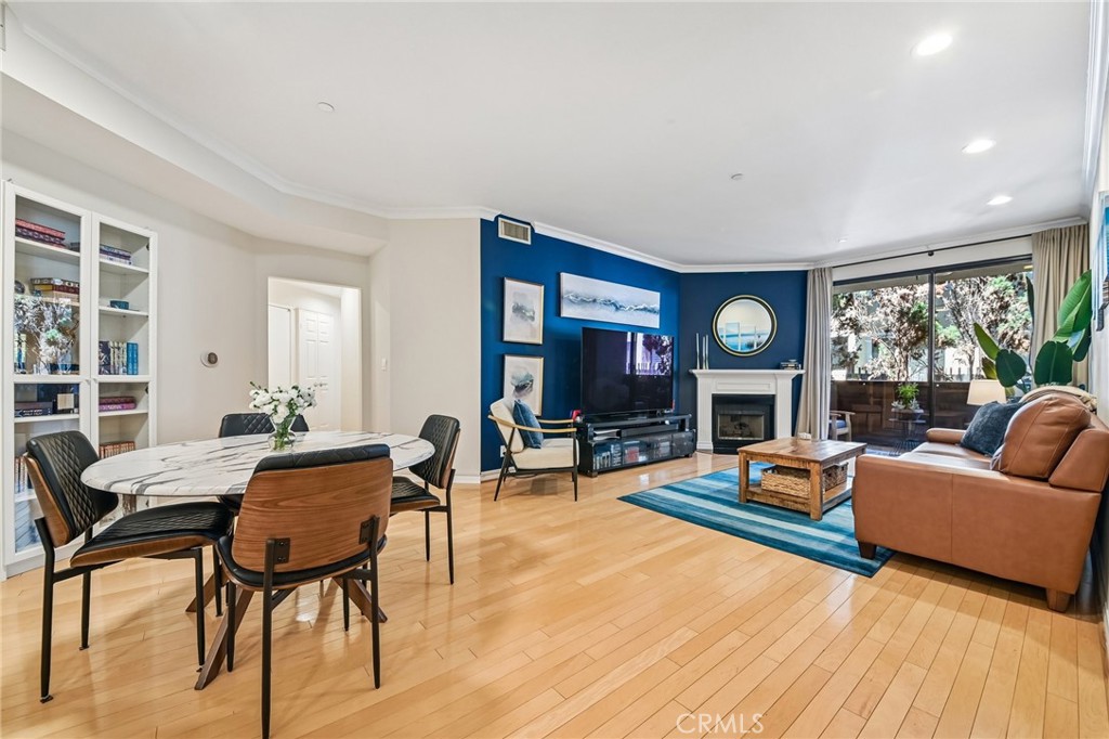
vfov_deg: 81.2
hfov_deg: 104.3
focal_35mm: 14
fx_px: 431
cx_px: 554
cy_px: 370
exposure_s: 1/3.33
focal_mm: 14
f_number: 8
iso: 250
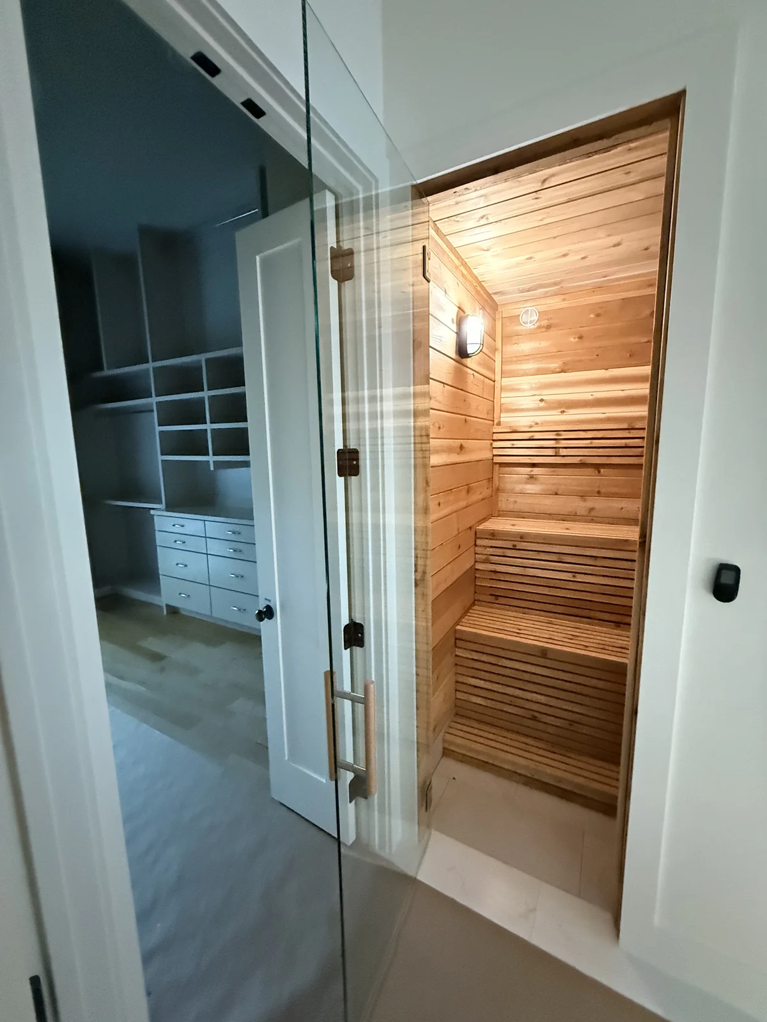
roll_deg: +0.6
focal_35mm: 14
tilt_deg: -7.3
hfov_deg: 85.7
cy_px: 511
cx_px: 384
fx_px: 414
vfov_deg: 102.1
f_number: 2.2
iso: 1250
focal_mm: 2.22
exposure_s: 1/60
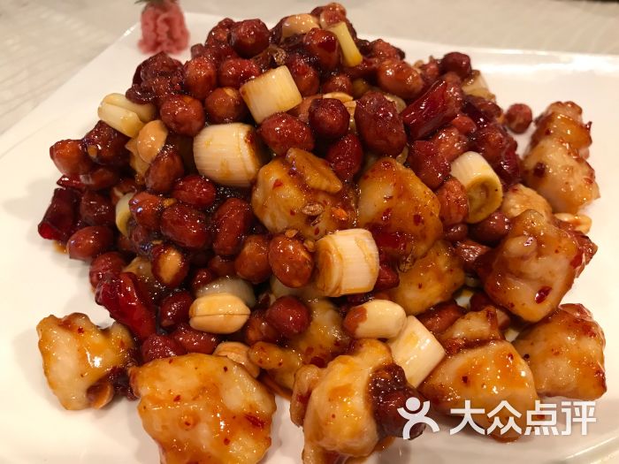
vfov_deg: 49.7
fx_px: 501
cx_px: 310
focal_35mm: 28
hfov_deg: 63.4
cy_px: 232
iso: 100
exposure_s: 1/17
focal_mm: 3.99
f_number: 1.8
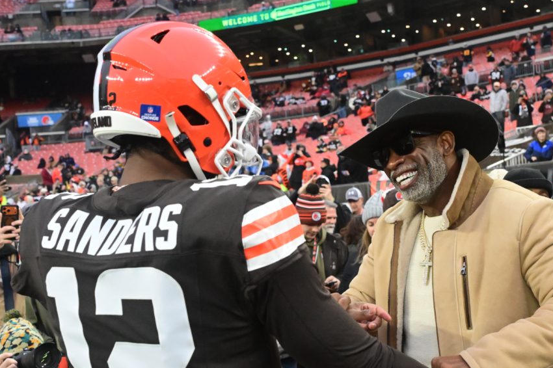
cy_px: 211
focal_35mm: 50
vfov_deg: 26.9
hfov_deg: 39.6
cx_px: 290
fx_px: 768
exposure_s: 1/2500
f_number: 4
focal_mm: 24
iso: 5000
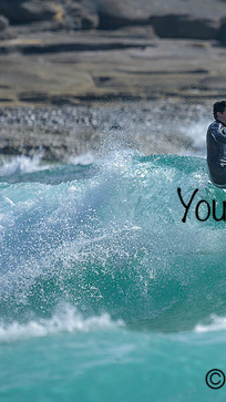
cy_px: 195
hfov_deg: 0.9
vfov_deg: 1.6
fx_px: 14296
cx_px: 291
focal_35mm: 1341
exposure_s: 1/2000
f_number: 6.3
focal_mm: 800
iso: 220
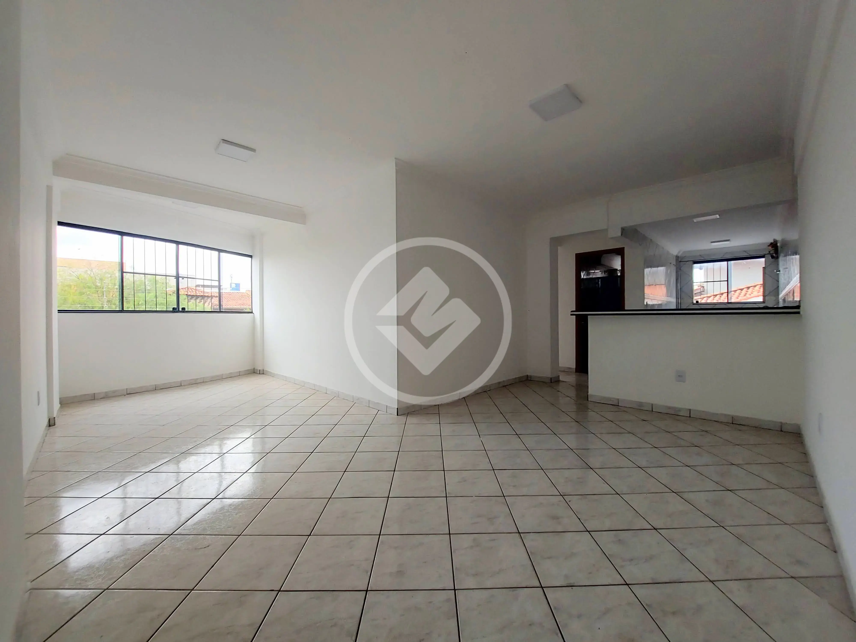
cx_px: 428
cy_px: 321
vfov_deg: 89.9
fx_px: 321
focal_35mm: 13
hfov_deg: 106.2
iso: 80
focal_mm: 1.74
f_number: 2.2
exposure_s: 1/120
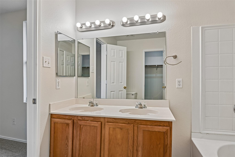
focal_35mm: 20
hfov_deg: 84.0
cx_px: 118
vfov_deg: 61.9
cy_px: 78
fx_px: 131
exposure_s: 1/80
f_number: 8
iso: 400
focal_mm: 20
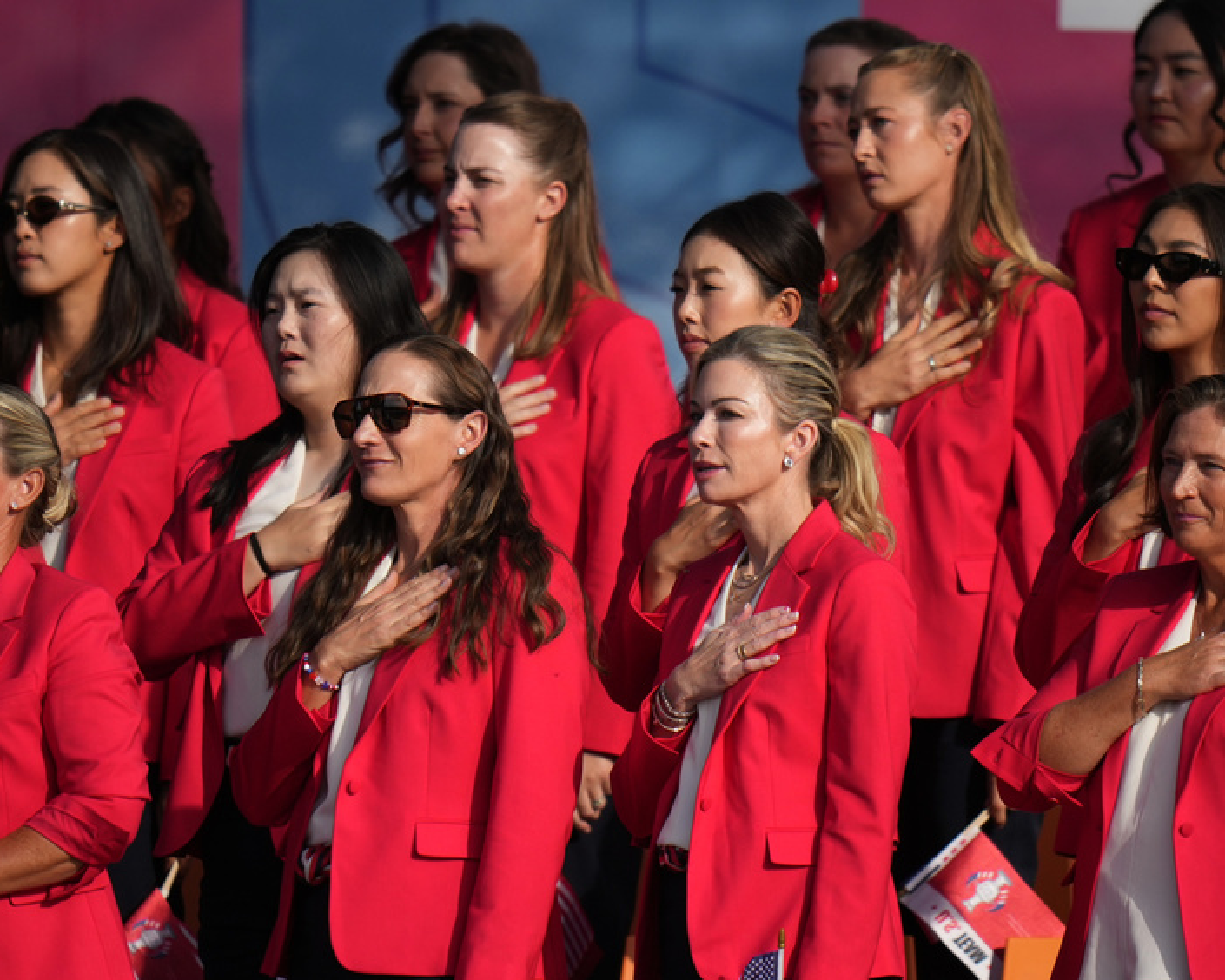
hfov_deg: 2.4
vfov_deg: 1.9
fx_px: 29657
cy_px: 537
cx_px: 627
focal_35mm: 818
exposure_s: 1/4000
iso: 250
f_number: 2.8
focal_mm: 400
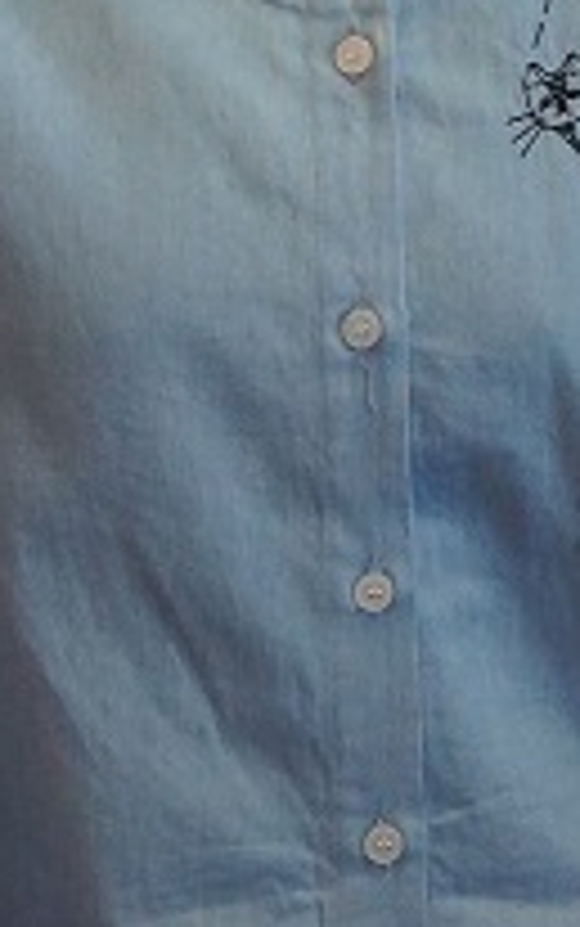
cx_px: 1200
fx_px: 5570
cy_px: -297
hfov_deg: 5.8
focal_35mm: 221
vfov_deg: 9.3
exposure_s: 1/160
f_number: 4
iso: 1250
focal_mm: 29
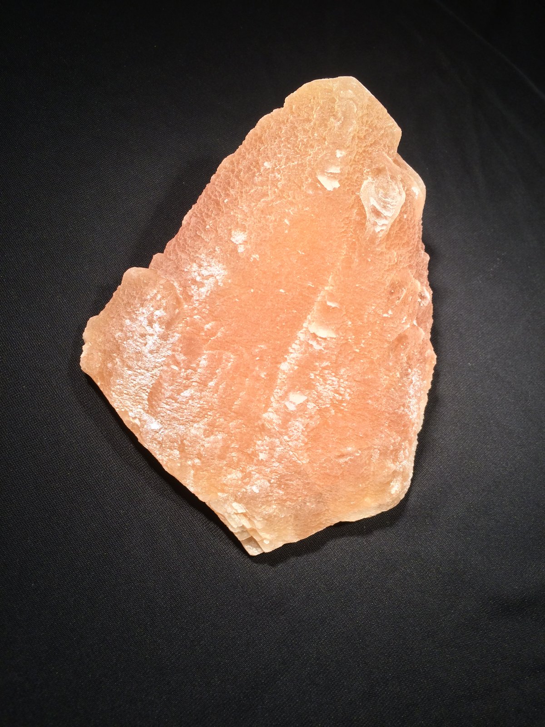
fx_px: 609
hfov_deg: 48.2
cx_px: 272
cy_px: 364
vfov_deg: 61.7
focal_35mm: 29
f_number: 2.2
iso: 40
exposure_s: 1/60
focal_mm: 4.15
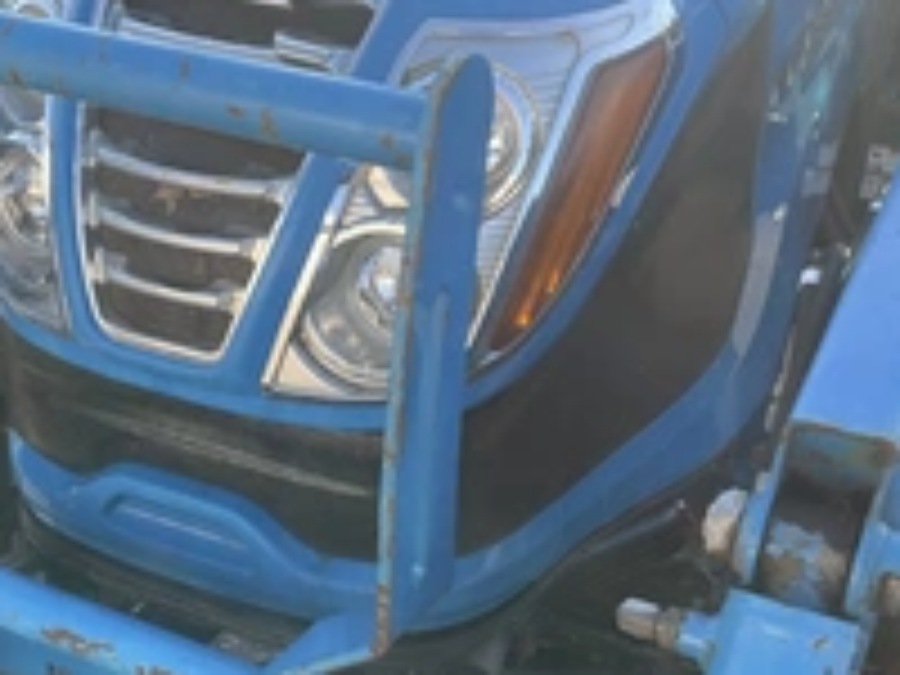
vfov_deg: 25.2
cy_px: 405
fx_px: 1508
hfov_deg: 32.9
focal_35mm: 58
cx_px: 279
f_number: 1.8
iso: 25
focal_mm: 3
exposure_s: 1/383
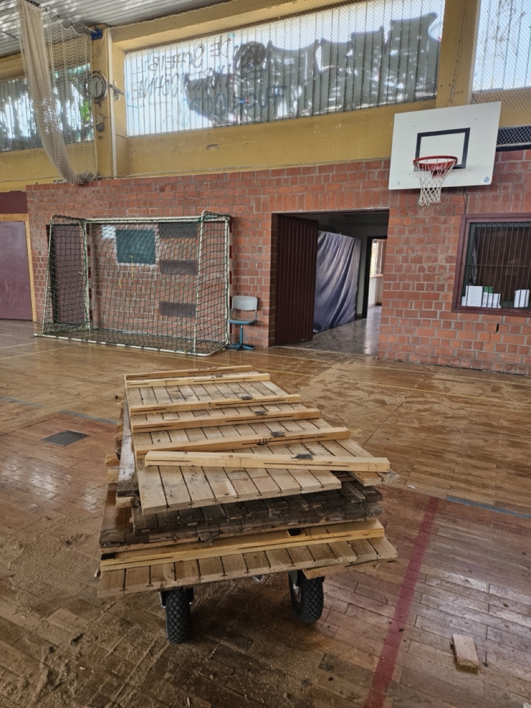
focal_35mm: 23
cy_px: 354
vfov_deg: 73.9
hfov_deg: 58.9
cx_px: 266
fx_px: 470
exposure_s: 1/190
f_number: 1.8
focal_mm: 5.4
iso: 200
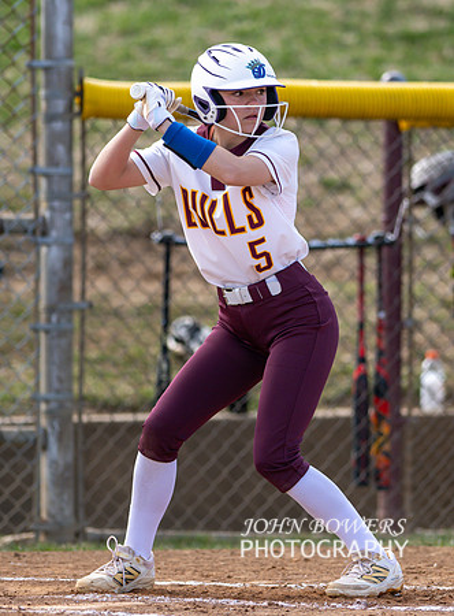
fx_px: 9635
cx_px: 276
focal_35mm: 545
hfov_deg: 2.7
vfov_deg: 3.7
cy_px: 232
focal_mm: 300
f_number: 2.8
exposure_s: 1/3200
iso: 450
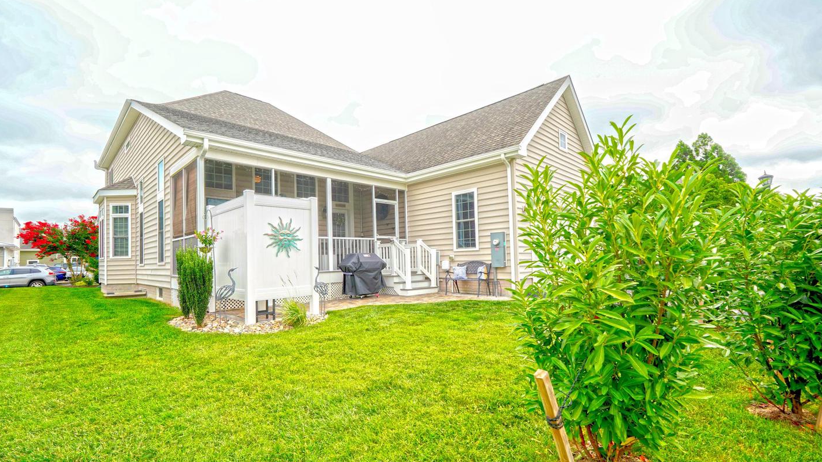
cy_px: 248
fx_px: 349
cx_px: 416
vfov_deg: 67.0
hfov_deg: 99.4
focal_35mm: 16
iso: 100
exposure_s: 1/125
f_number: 5.6
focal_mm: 10
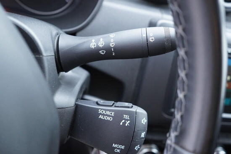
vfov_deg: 36.9
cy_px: 77
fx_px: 231
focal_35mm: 36
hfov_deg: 53.1
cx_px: 116
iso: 800
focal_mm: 24
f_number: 2.8
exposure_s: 1/40
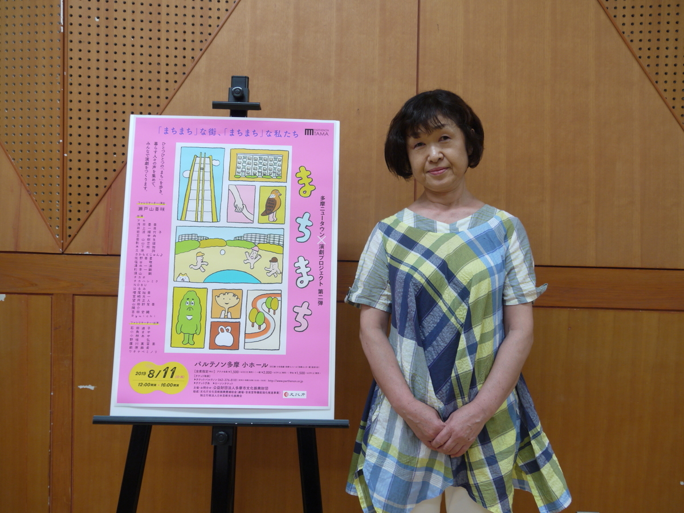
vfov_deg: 41.8
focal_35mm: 34
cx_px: 342
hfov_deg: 54.0
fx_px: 672
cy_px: 256
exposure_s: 1/30
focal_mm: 17
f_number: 4.2
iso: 200
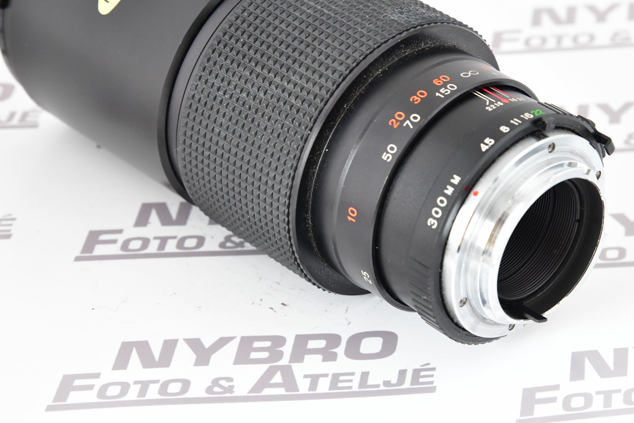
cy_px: 134
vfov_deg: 8.4
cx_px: 324
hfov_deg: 12.5
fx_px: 2888
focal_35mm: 164
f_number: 10
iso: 2000
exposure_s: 1/125
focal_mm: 120
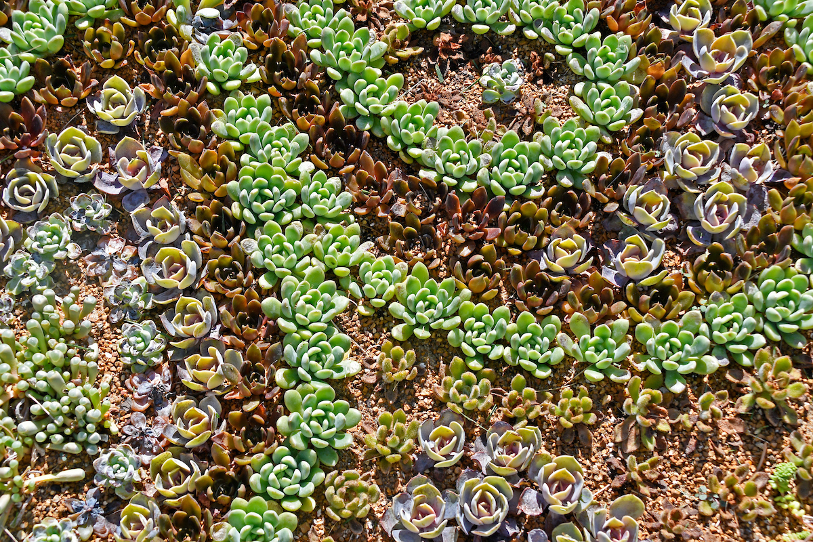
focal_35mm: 72
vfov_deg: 18.9
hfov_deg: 28.1
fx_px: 1626
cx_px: 406
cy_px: 271
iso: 160
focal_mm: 48
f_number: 8
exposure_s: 1/250
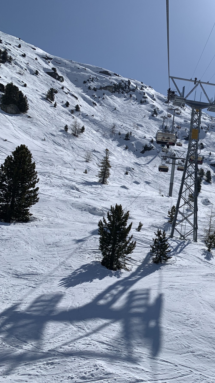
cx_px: 236
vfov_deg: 52.8
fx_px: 385
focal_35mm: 38
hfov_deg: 28.4
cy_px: 192
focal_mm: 4.25
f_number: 1.8
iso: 25
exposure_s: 1/9524
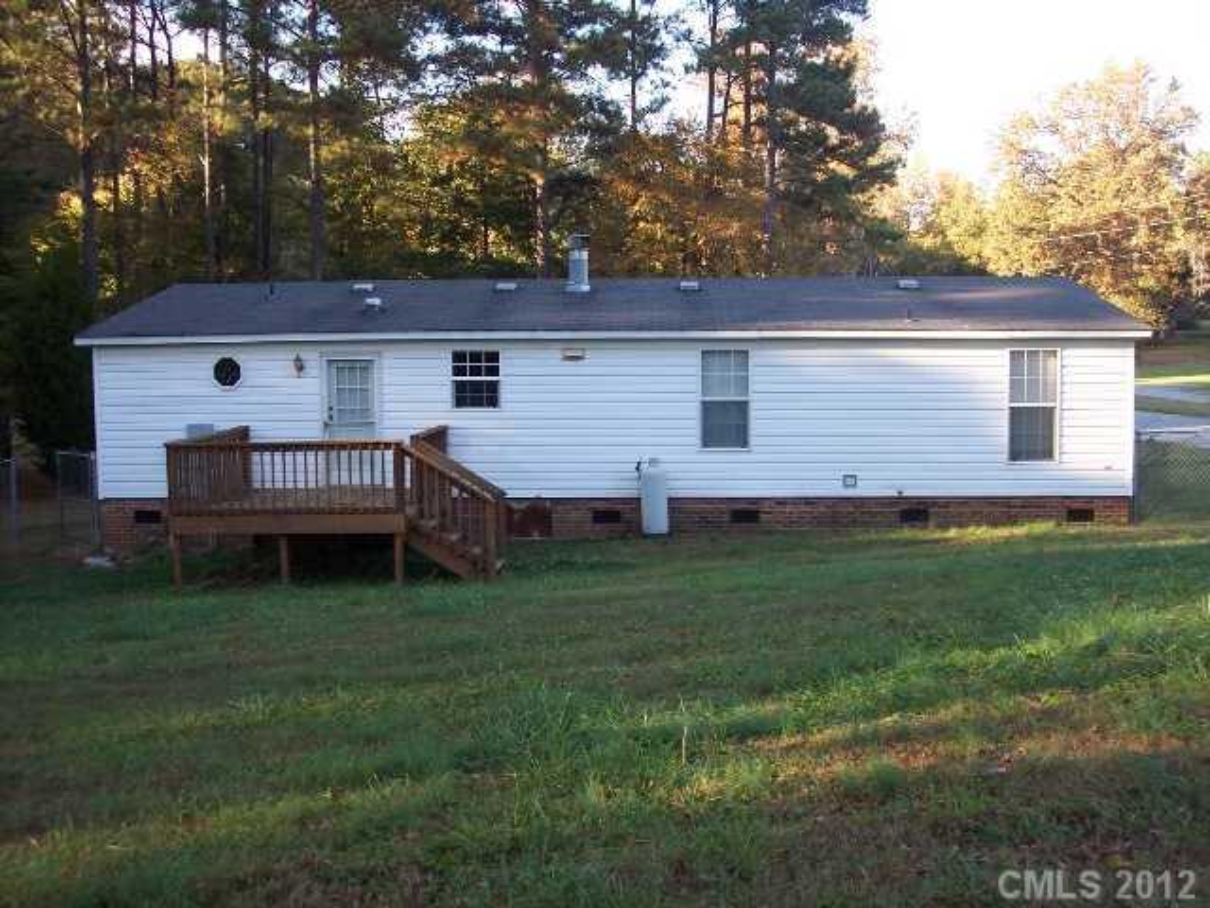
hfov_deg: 47.9
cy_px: 454
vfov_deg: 36.8
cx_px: 605
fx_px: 1363
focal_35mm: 39
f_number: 3.4
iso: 100
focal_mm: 8
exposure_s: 1/90
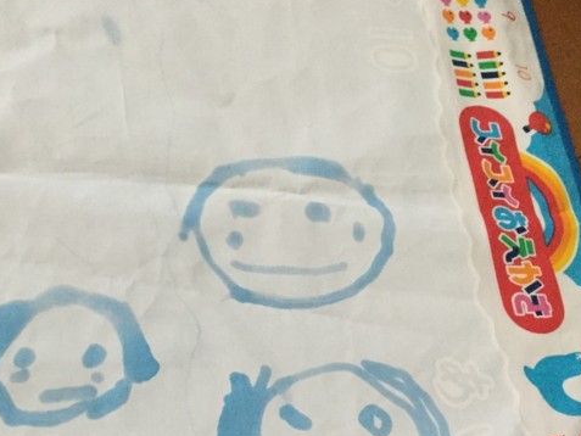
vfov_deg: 27.7
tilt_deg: -63.1
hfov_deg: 36.6
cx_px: 214
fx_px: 873
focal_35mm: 52
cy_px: 318
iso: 200
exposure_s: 1/24
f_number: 2.4
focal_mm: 3.3
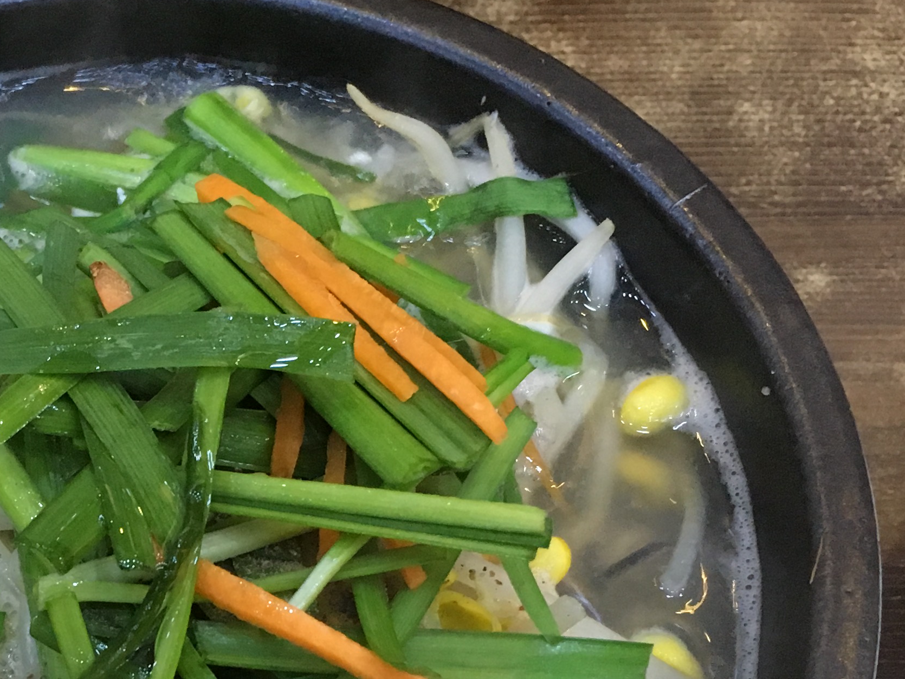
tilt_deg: -64.1
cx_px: 118
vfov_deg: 20.4
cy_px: 657
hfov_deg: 27.0
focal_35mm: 70
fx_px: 1830
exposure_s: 1/20
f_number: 2.2
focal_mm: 4.15
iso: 200
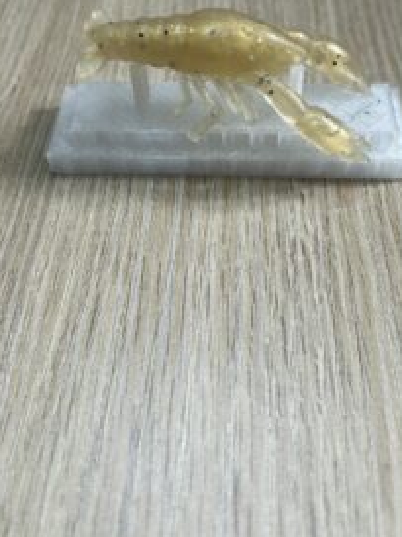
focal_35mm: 38
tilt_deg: -47.6
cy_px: 163
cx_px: 218
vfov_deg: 47.9
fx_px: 589
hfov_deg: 37.6
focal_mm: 5.7
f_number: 1.5
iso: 125
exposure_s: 1/98
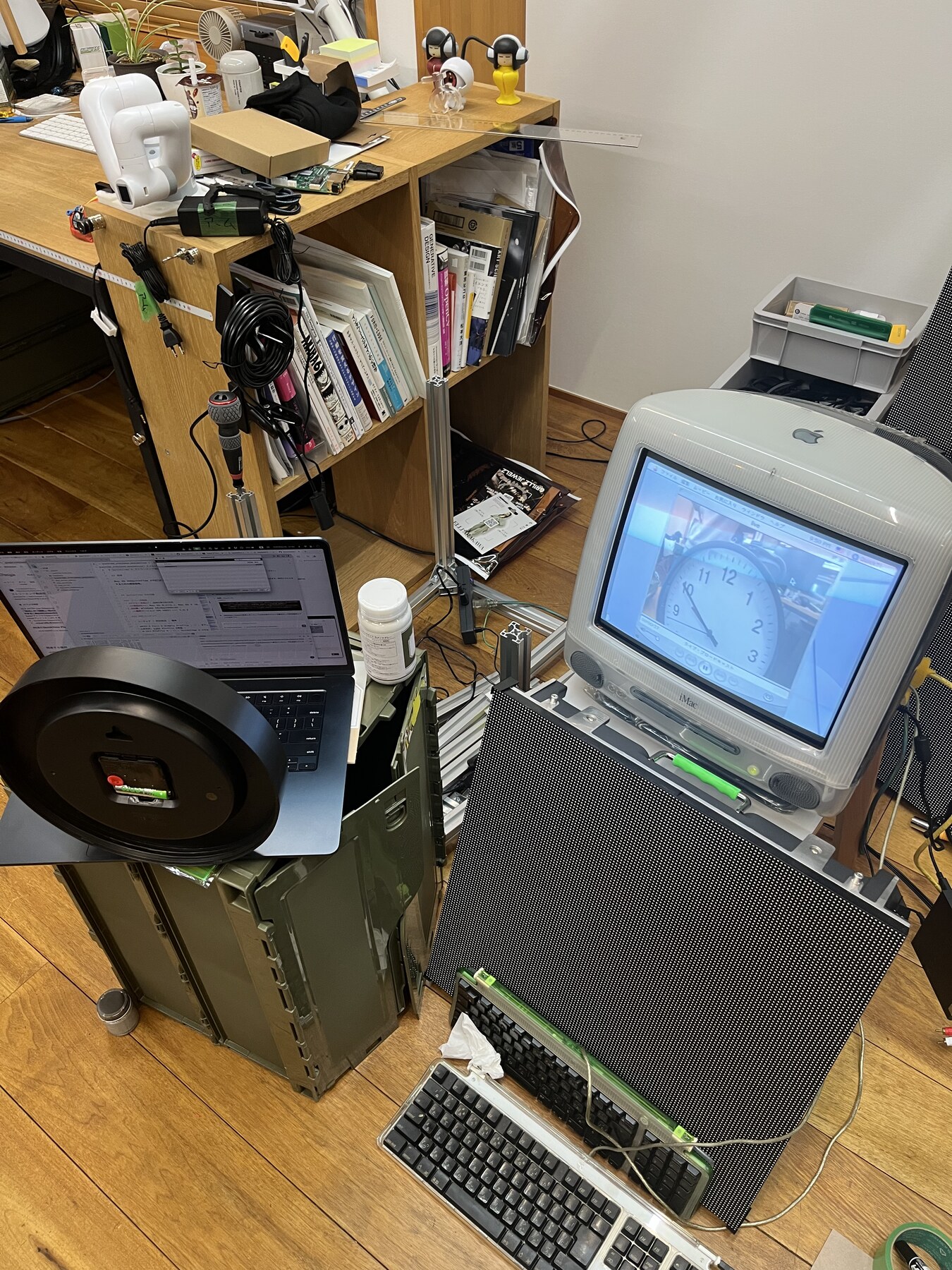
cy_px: 635
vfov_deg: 67.3
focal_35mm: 26
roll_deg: +1.3
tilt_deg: -44.2
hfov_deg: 53.1
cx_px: 476
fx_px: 953
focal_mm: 5.1
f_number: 1.6
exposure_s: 1/50
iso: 125
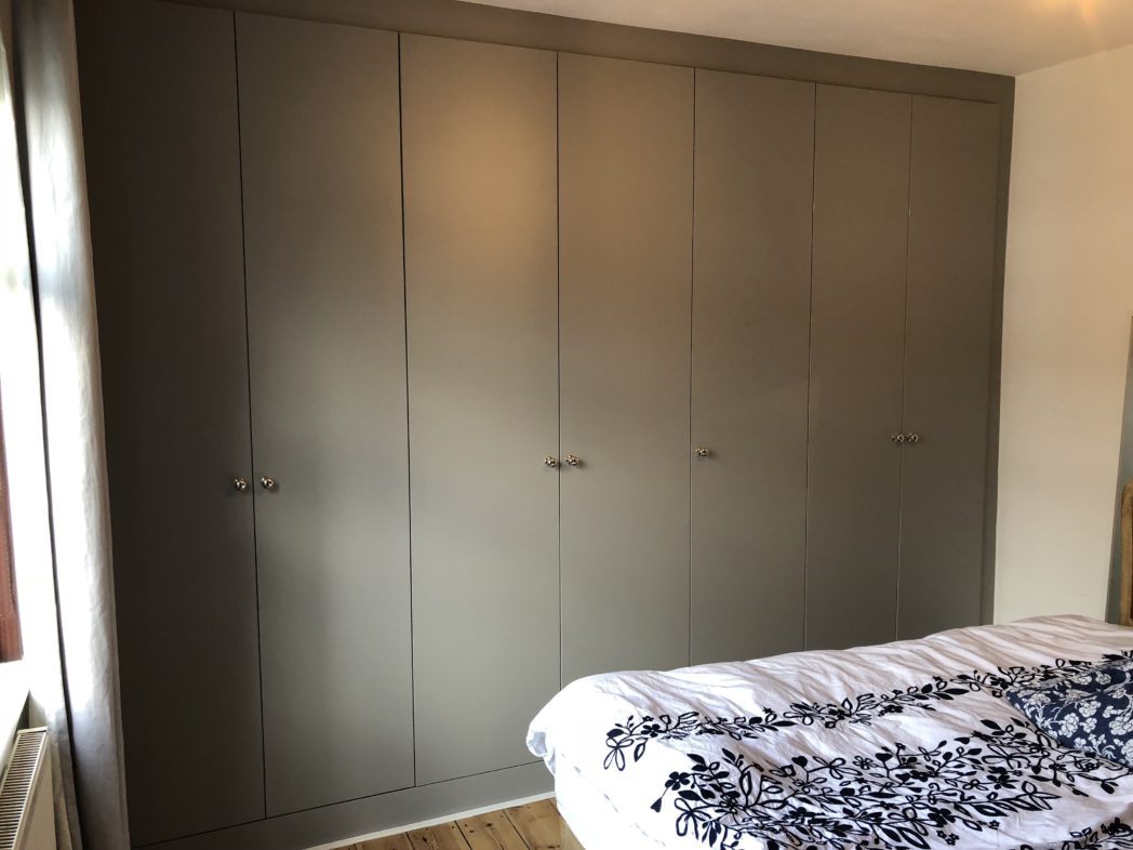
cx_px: 566
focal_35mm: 28
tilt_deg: -6.8
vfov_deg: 49.7
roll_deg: +0.7
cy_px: 425
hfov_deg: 63.4
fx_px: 916
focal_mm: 3.99
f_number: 1.8
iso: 40
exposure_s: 1/20
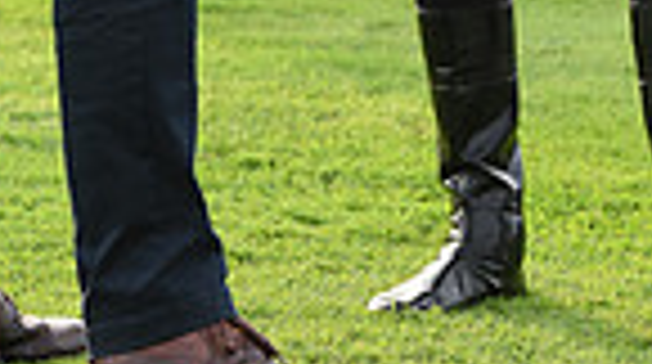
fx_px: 10114
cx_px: 319
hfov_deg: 3.7
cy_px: -526
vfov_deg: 2.1
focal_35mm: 586
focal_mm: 180
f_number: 5.6
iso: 640
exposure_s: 1/500
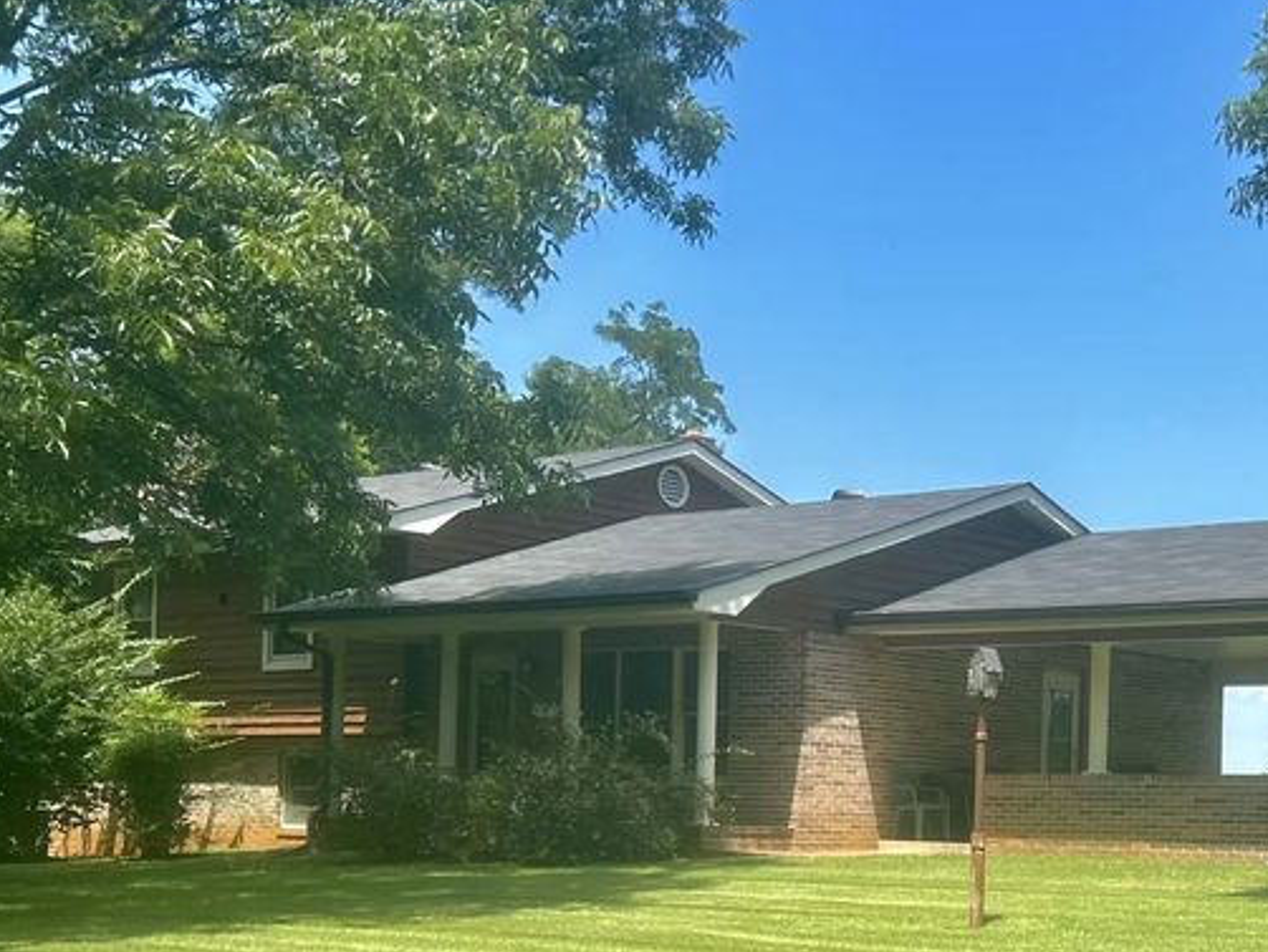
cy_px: 816
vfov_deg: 26.8
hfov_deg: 35.9
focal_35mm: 53
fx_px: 1942
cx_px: 798
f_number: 1.5
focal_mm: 5.7
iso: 50
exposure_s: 1/1808
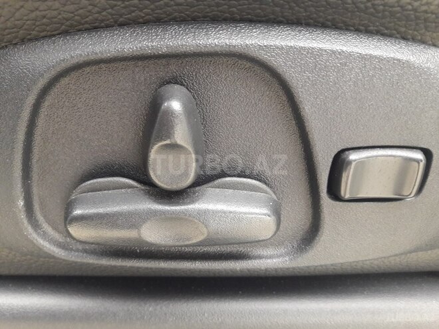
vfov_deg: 49.7
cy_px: 164
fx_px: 355
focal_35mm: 28
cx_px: 220
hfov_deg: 63.4
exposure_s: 1/25
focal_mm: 3.7
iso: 200
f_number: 1.9
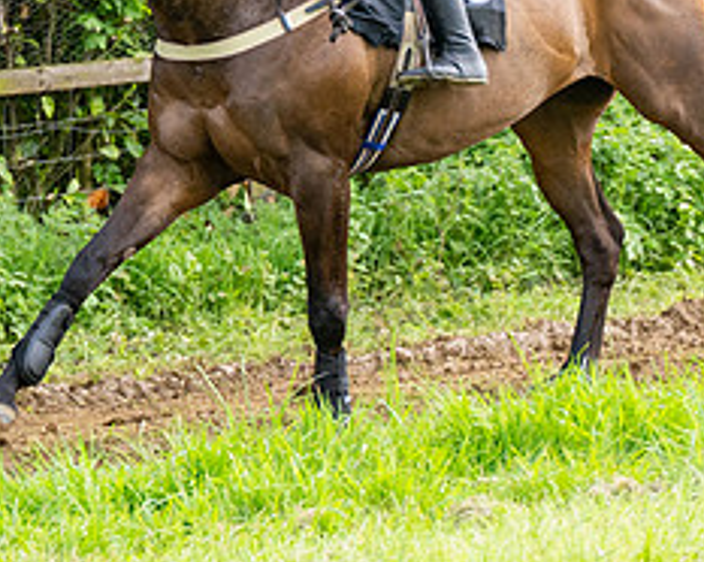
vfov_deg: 4.4
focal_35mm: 353
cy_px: -25
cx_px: 293
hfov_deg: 5.5
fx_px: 7349
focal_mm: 98
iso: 400
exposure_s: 1/1250
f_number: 4
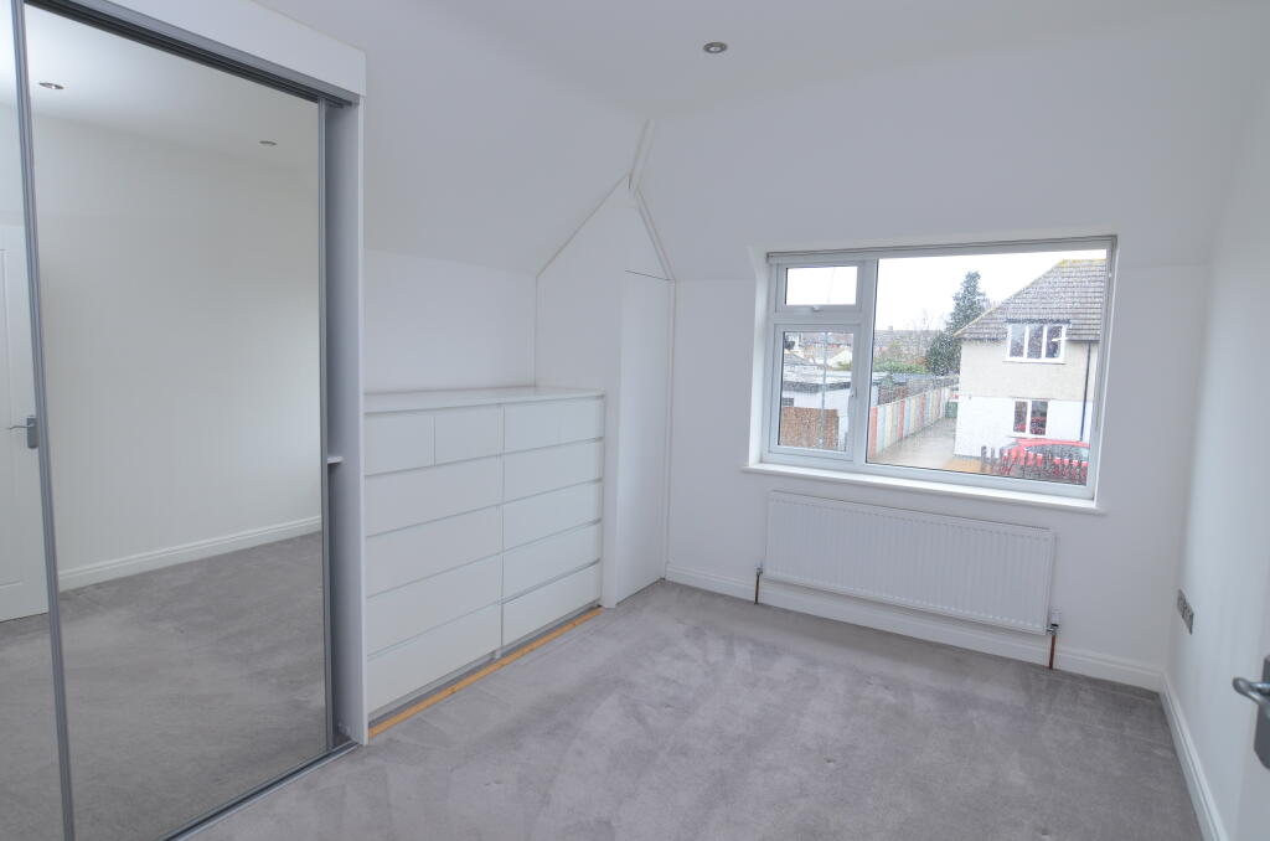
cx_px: 635
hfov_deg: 85.5
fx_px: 686
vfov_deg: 63.0
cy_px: 420
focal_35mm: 20
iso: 400
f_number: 5
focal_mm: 13
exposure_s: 1/100
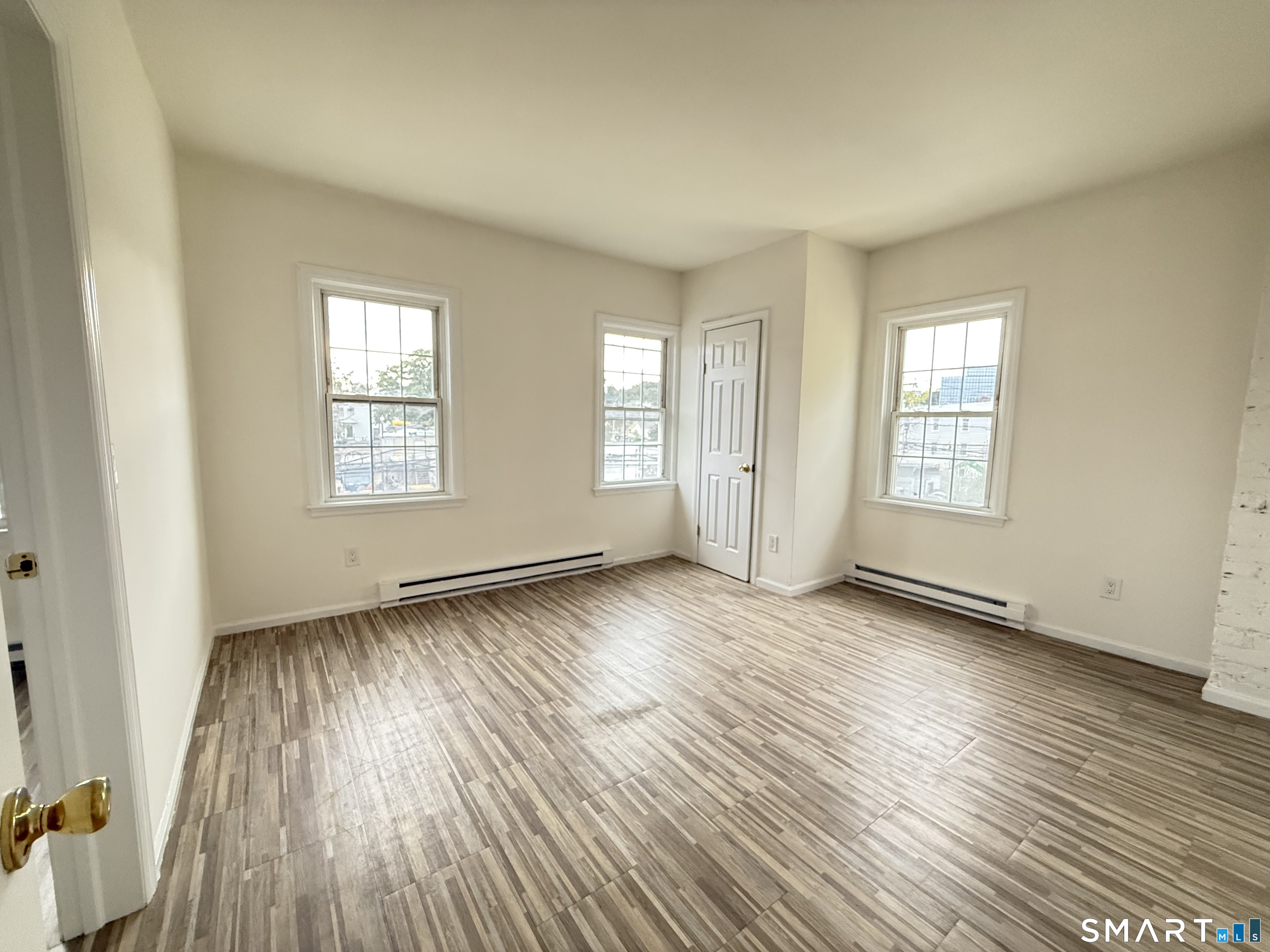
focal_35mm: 14
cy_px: 476
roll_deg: -1.0
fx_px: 514
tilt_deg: -5.8
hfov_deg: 102.1
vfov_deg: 85.7
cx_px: 635
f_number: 2.2
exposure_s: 1/60
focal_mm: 2.22
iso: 640
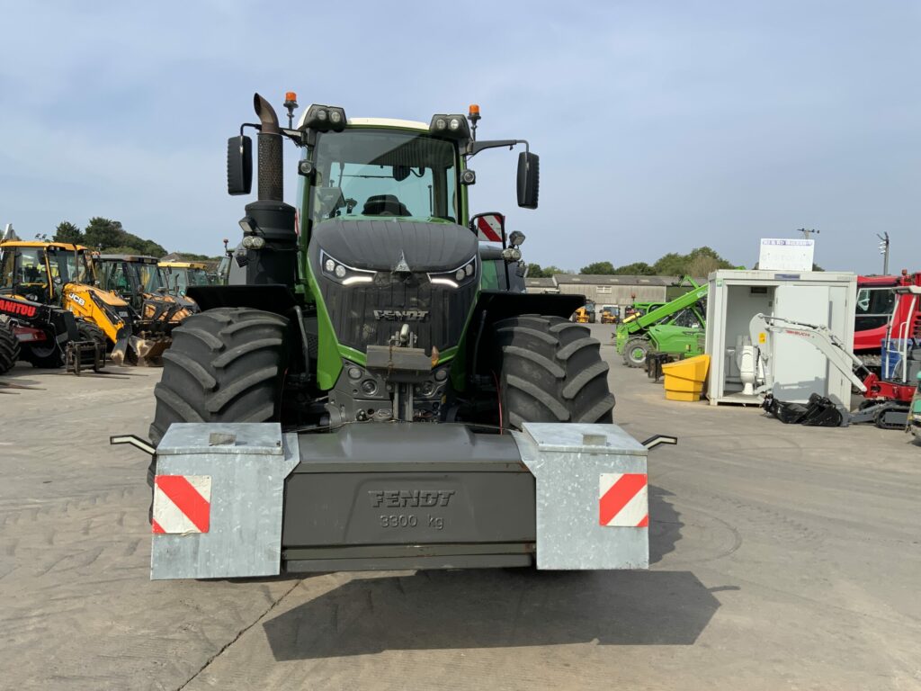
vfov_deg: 48.2
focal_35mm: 29
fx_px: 772
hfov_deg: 61.7
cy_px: 346
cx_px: 460
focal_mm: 3
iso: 16
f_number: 1.8
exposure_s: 1/1984
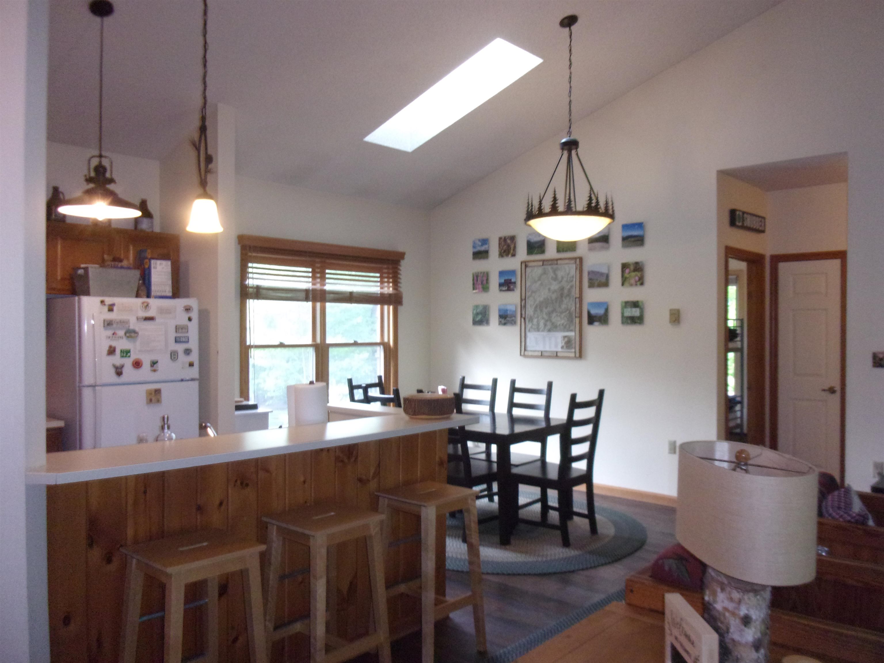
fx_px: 715
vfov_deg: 49.7
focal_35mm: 28
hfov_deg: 63.4
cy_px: 332
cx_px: 442
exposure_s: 1/34
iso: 400
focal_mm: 5.1
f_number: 3.9
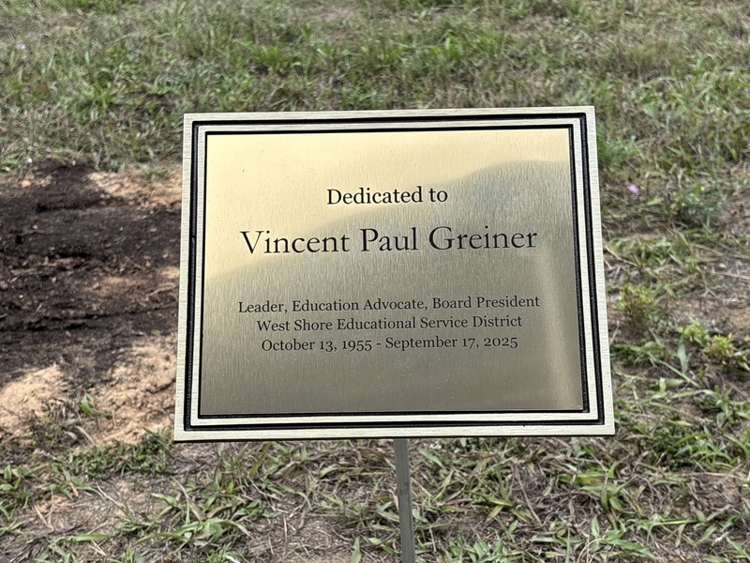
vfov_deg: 28.0
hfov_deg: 36.8
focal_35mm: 52
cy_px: 282
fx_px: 1127
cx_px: 375
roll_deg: -2.8
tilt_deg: -23.8
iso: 32
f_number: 1.6
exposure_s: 1/844
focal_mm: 5.96
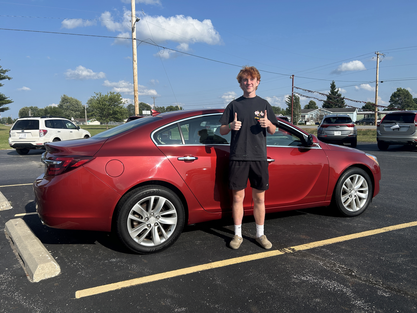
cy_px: 156
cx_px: 208
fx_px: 313
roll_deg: +0.4
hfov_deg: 67.3
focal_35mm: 26
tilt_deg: -6.3
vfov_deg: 53.1
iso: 50
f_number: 1.5
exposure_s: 1/3571
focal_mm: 5.7
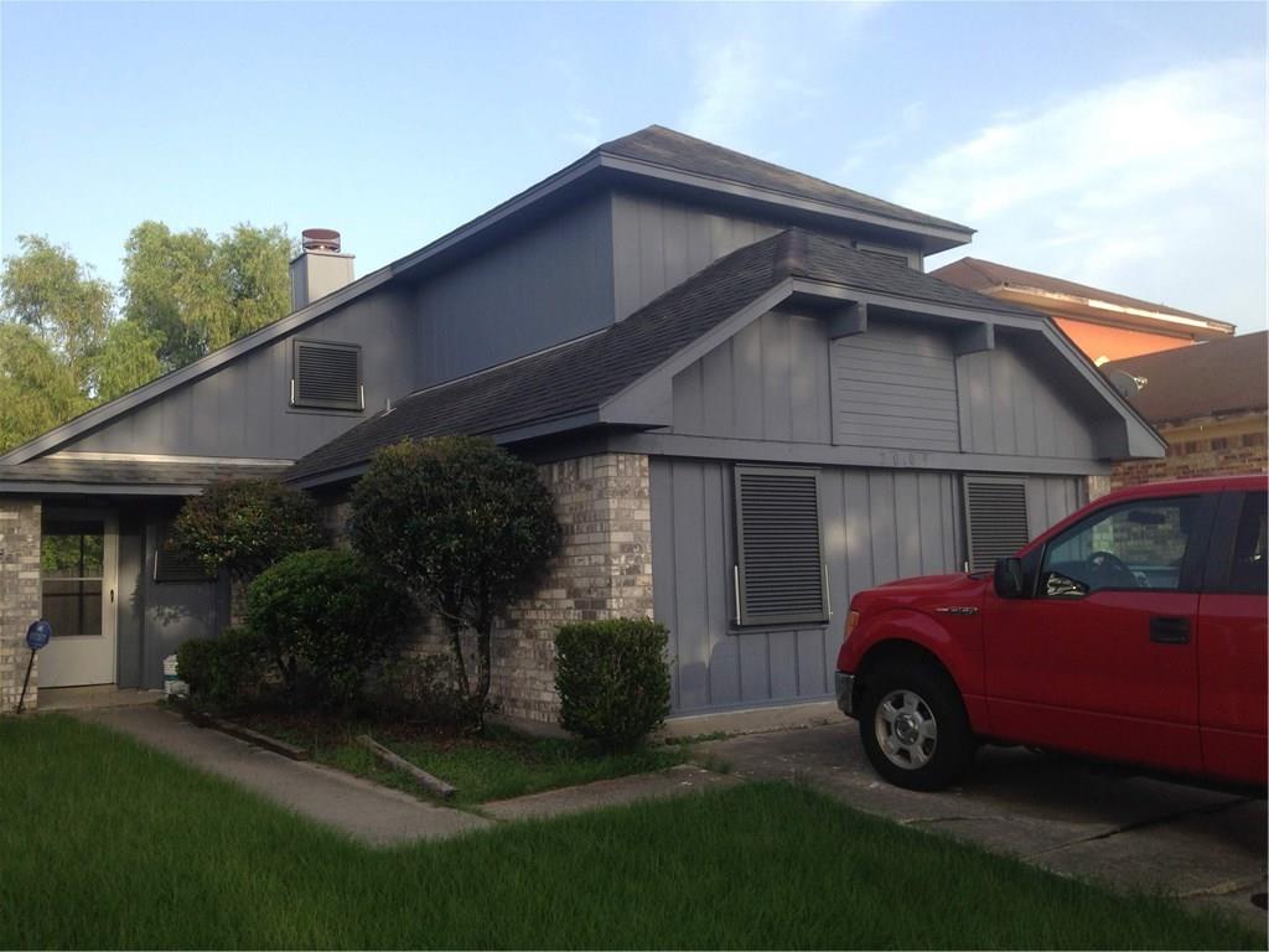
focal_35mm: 33
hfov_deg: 55.4
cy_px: 476
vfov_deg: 42.9
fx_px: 1210
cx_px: 634
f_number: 2.4
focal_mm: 4.12
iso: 50
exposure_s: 1/417
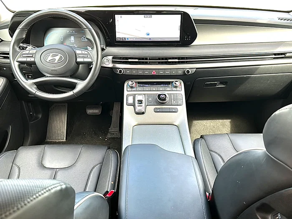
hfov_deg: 69.4
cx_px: 146
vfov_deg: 54.9
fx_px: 211
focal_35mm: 25
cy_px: 110
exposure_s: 1/115
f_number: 1.78
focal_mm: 6.86
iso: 64
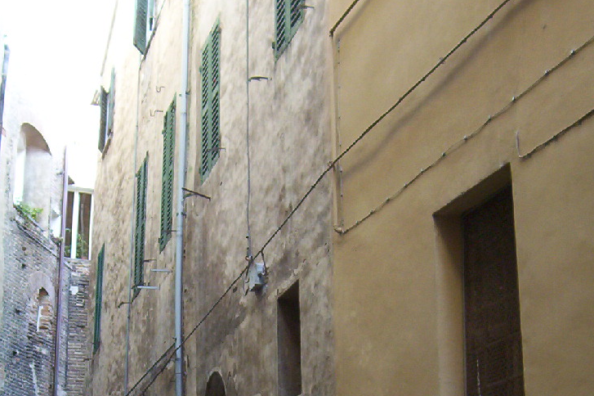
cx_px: 257
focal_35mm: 61
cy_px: 383
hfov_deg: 32.9
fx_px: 1006
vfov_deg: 21.6
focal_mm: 5.54
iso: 100
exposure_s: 1/72
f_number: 2.76
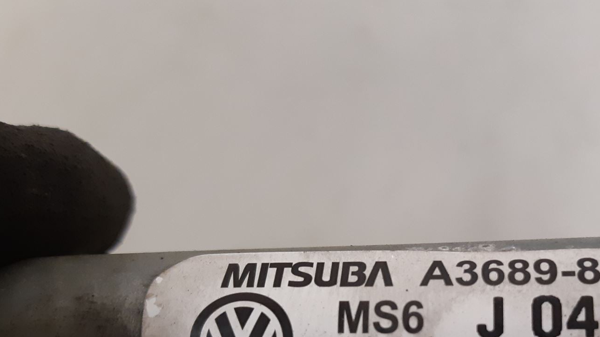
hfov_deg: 44.5
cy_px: 340
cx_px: 421
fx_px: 716
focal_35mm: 45
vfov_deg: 25.2
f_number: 1.7
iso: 200
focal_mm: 3.93
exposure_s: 1/50
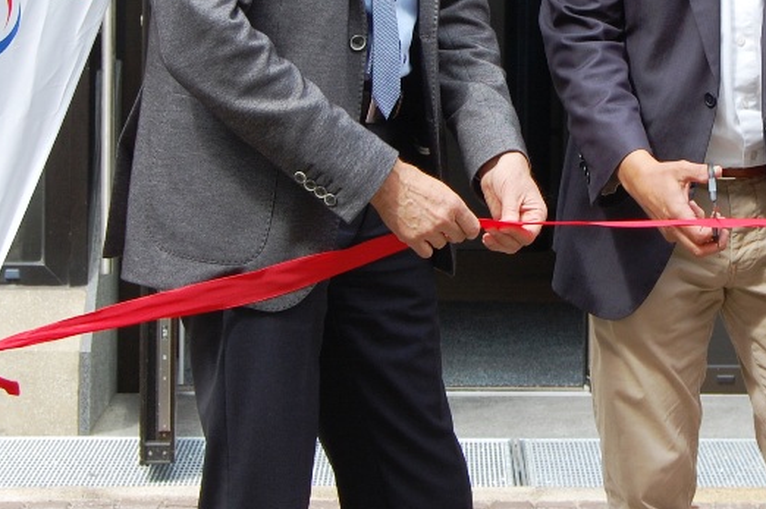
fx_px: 2785
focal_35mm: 131
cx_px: 608
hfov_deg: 15.6
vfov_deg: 10.4
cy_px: -9
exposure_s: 1/200
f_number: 7.1
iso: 200
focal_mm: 38
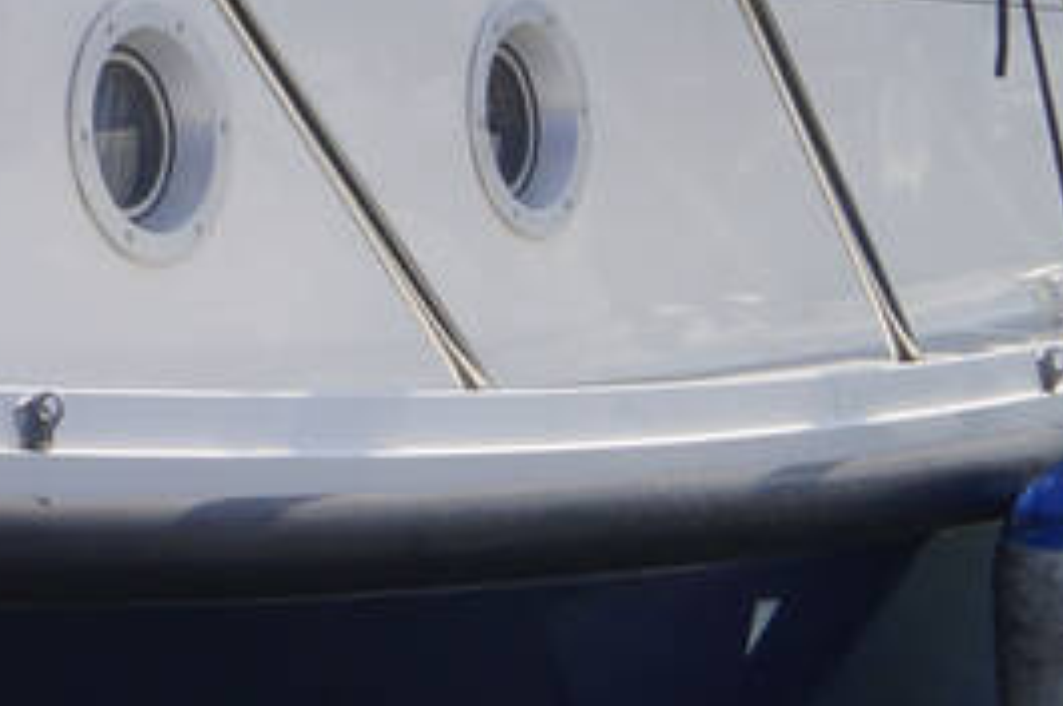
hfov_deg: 11.8
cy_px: 94
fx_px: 4807
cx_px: -738
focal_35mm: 163
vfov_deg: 8.4
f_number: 10
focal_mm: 18
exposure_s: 1/250
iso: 100
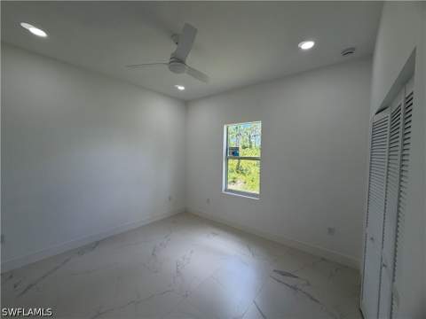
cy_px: 160
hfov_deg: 102.1
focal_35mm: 14
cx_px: 213
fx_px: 172
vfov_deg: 85.7
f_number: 2.2
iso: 50
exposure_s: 1/124
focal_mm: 2.22
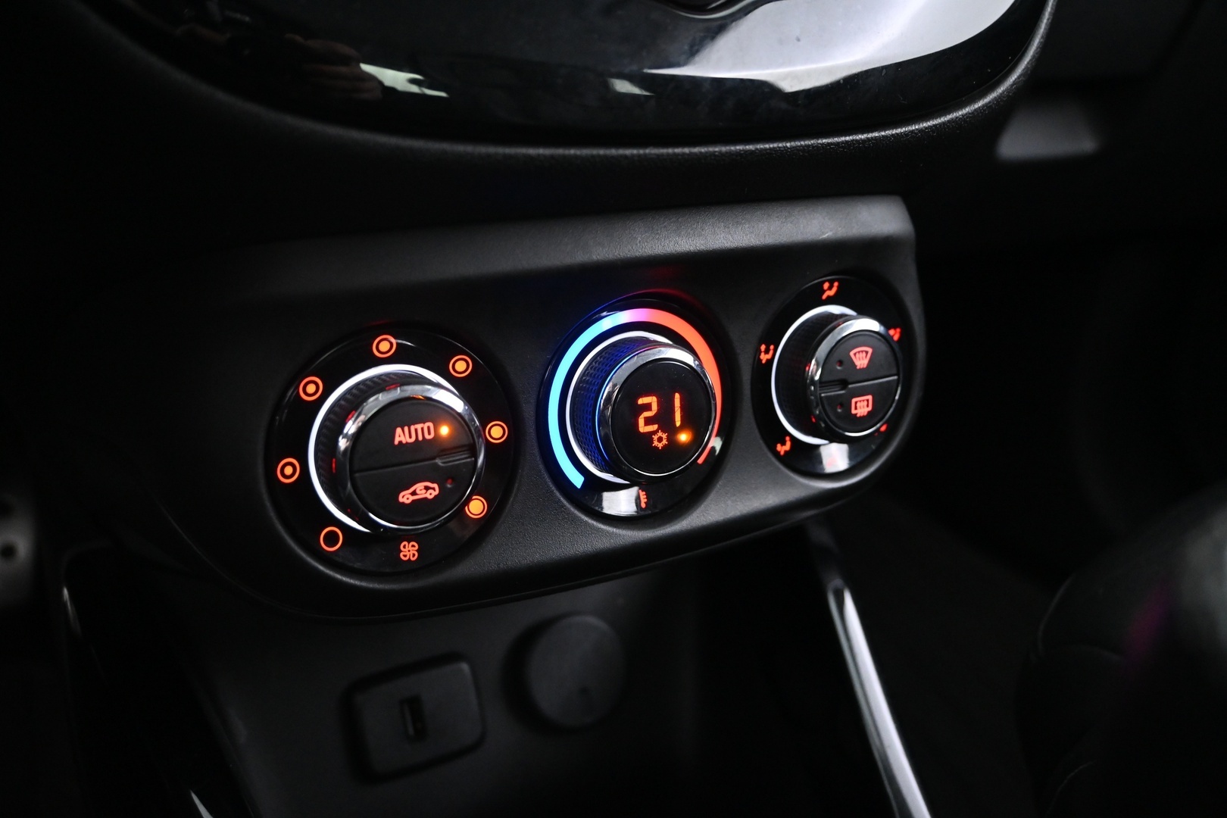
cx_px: 614
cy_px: 409
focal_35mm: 31
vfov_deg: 42.6
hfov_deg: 60.7
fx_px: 1048
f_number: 3.8
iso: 3200
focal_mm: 20.5
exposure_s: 1/13
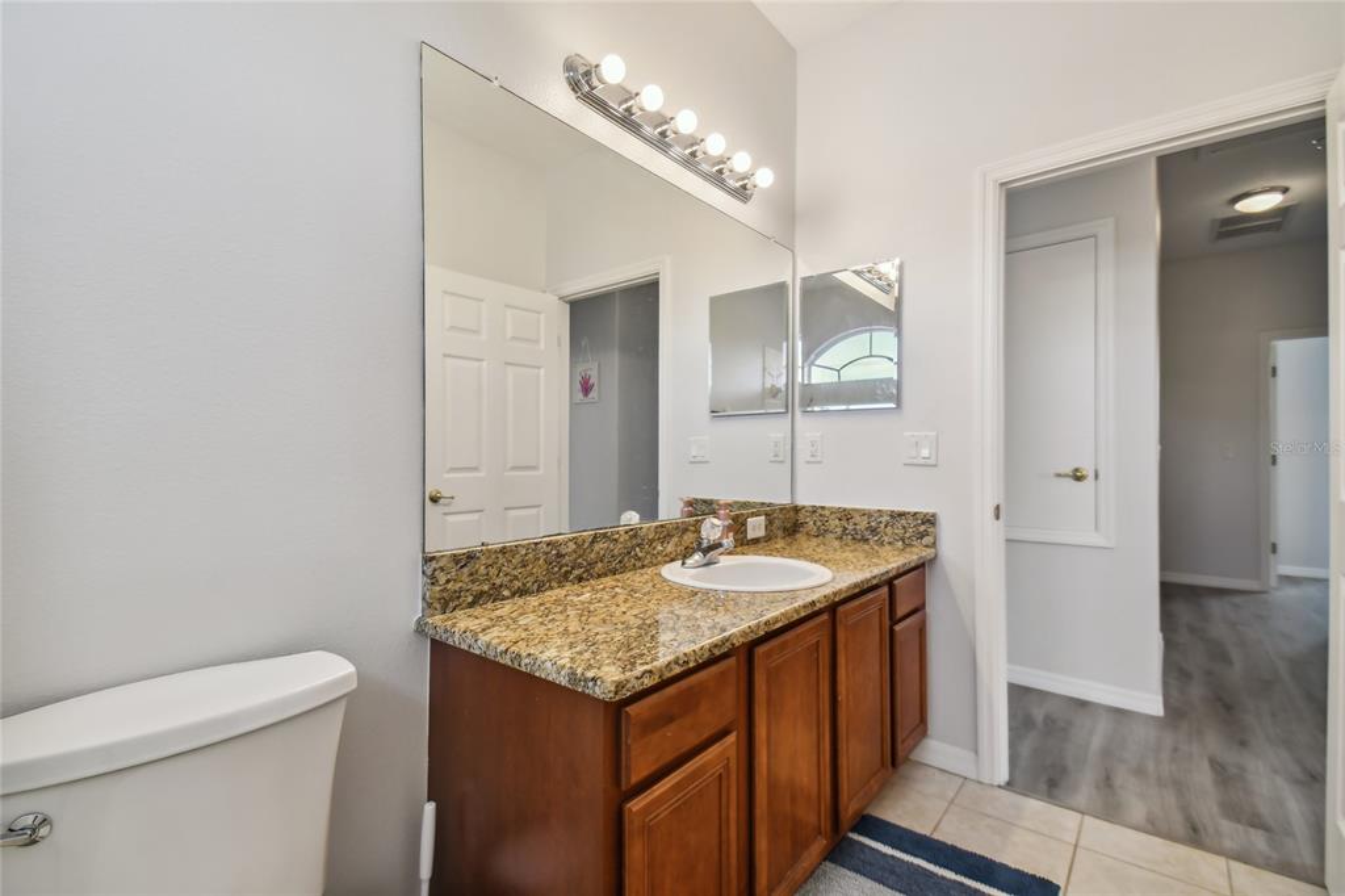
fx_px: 560
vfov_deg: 77.3
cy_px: 448
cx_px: 672
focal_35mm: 15
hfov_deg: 100.4
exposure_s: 1/15
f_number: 7.1
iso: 100
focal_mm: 10
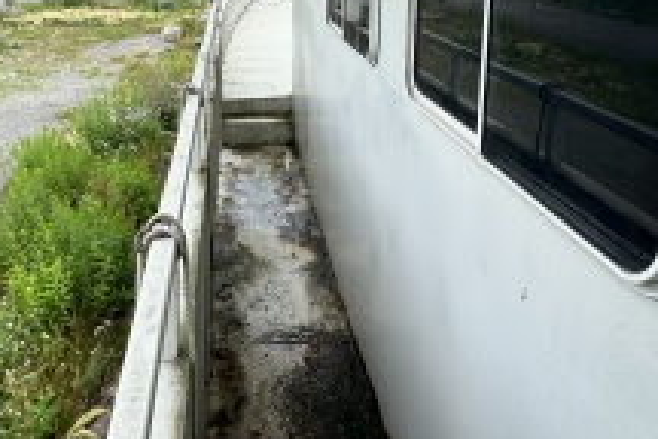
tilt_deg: -9.6
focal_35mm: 36
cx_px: 251
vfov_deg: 35.1
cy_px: 58
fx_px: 658
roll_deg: +1.6
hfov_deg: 52.6
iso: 40
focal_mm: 2.22
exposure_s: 1/727
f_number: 2.2
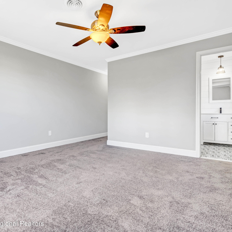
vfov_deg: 72.1
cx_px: 93
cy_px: 113
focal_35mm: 21
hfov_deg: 71.4
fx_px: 159
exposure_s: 1/2.5
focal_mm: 16
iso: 100
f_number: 8
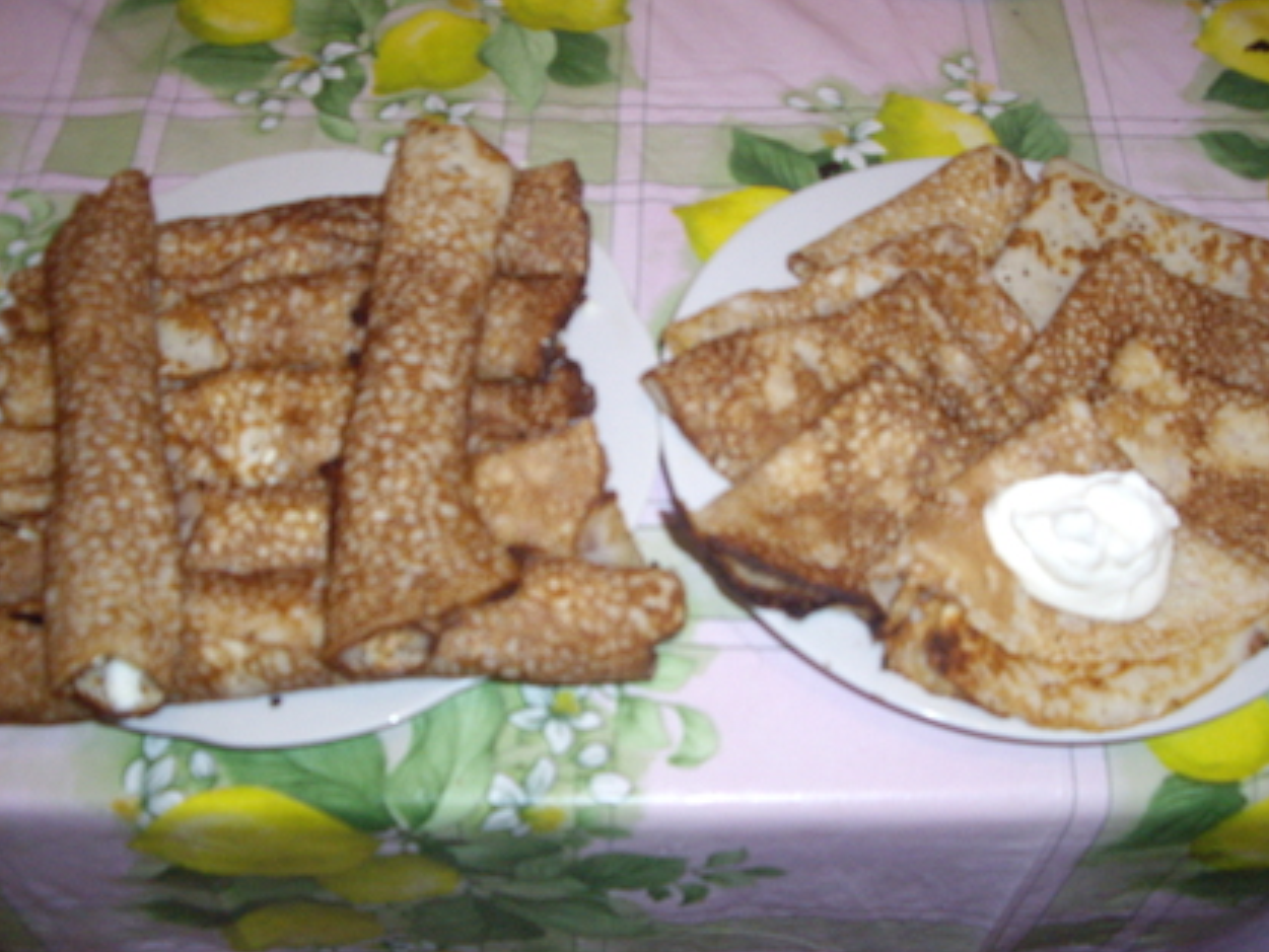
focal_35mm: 41
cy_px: 484
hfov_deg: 45.7
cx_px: 676
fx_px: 1503
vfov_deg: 35.2
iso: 400
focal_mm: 7.9
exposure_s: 1/40
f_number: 2.8
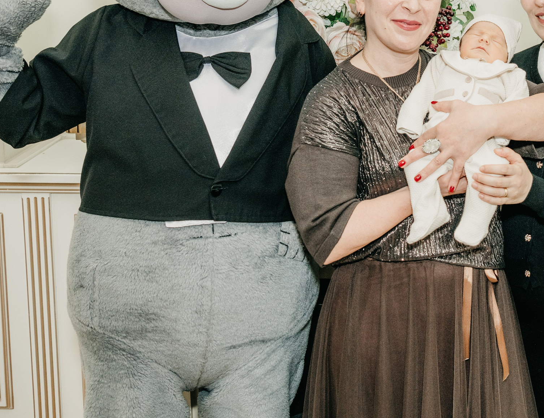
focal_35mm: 63
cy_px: 82
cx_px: 420
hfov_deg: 29.9
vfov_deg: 23.3
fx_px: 999
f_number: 4.5
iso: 320
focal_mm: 31
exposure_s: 1/160
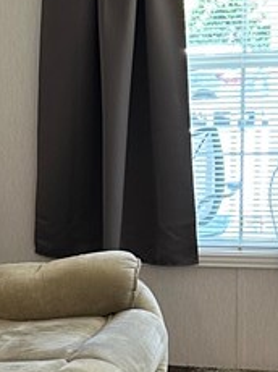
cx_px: -42
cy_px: 312
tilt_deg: -12.5
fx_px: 1244
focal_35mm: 116
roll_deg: +1.6
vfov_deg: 16.8
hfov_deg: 12.5
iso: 125
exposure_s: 1/60
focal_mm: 5.7
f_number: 1.5
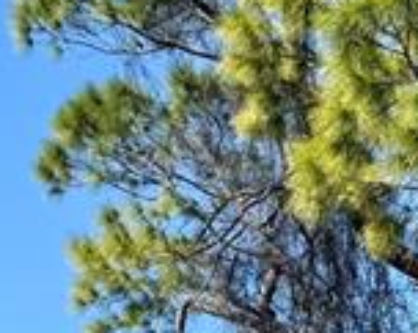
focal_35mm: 158
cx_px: 632
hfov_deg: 11.7
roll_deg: -1.3
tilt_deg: +12.8
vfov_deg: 9.6
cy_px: 402
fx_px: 1951
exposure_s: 1/2703
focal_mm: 6.76
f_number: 1.78
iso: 80
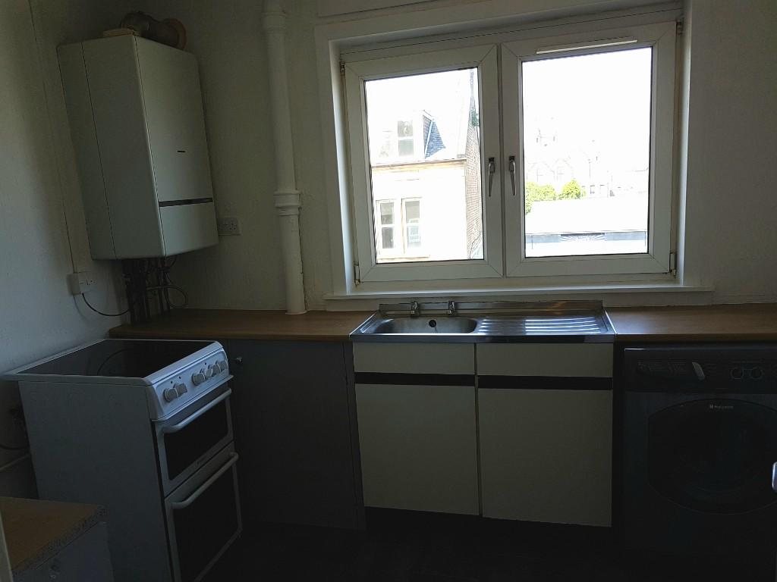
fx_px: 584
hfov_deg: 67.3
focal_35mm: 26
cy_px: 291
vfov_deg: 53.1
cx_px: 388
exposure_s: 1/237
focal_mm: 4.2
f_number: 1.7
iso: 40
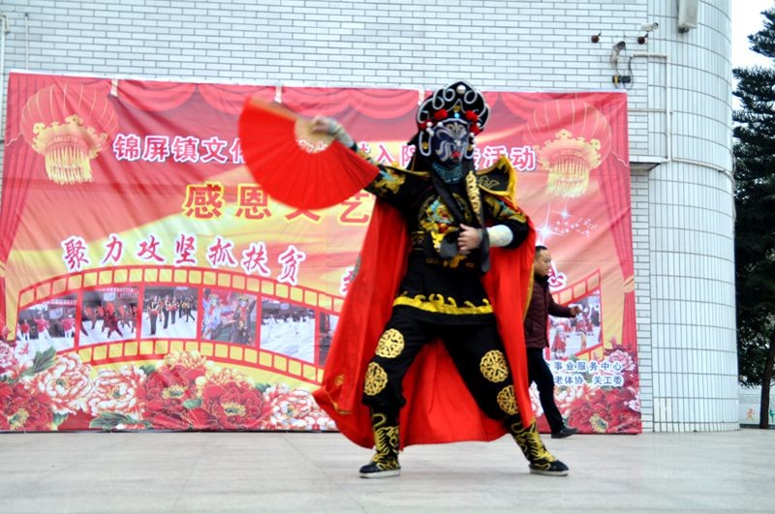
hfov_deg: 37.9
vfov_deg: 25.7
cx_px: 388
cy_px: 257
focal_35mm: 52
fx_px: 1129
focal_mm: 35
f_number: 7.1
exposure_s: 1/200
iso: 200
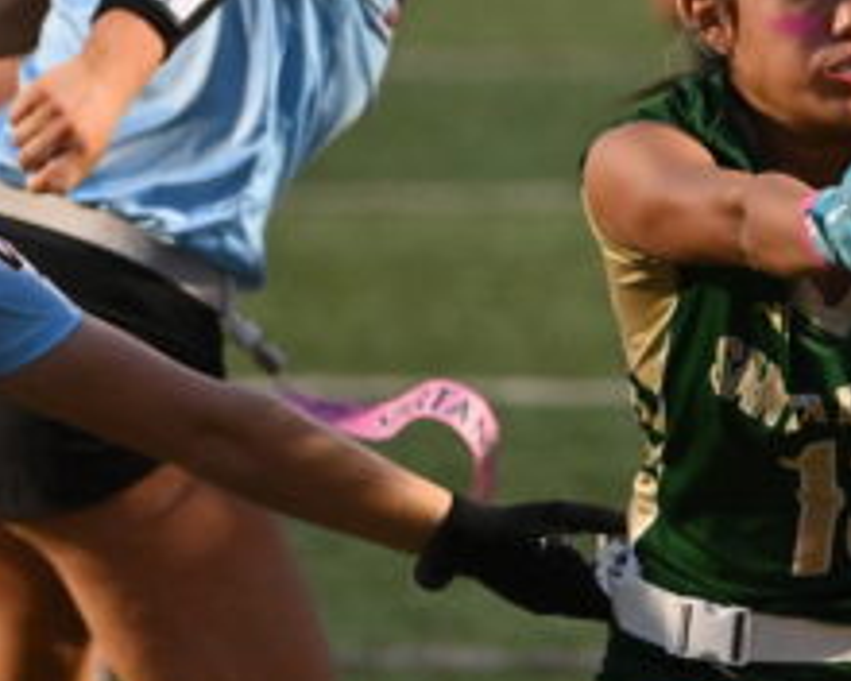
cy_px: 172
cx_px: 816
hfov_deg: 4.1
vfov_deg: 3.2
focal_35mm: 477
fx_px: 12014
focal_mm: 130
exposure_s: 1/1250
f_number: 2.8
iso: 5000
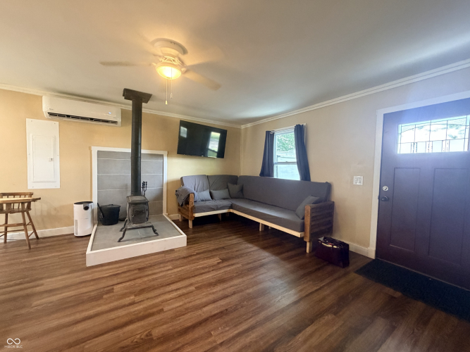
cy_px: 176
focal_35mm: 14
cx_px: 235
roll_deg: -0.4
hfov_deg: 102.1
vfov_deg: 85.7
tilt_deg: -1.9
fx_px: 190
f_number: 2.2
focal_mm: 2.22
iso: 400
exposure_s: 1/60
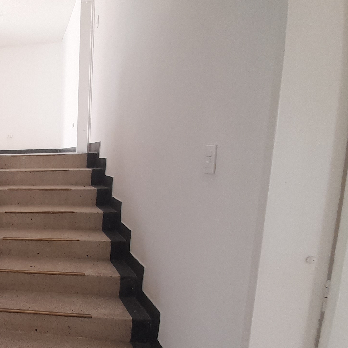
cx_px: -28
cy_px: 204
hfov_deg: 46.4
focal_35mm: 26
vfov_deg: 60.6
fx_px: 296
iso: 64
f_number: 2.2
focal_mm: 1.42
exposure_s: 1/50
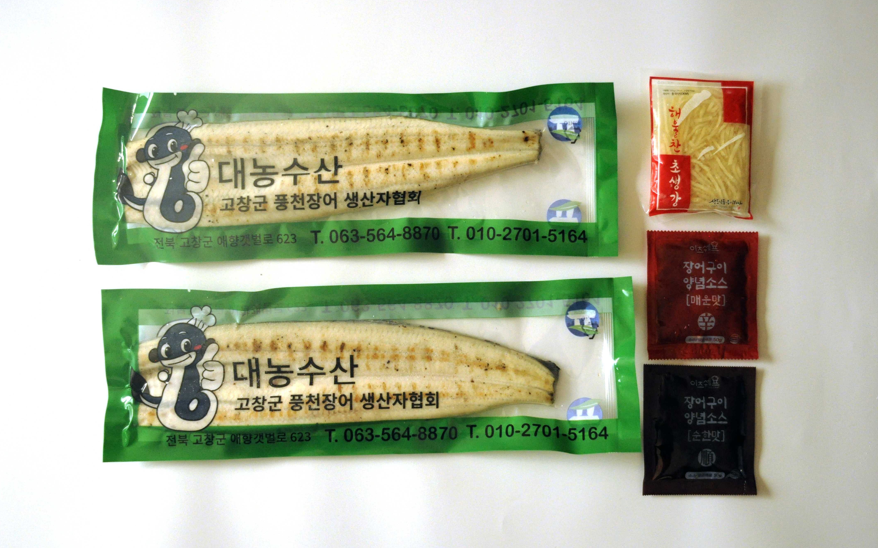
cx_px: 437
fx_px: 957
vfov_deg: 32.0
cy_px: 274
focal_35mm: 40
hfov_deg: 49.3
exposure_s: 1/250
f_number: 5
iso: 1600
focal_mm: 26
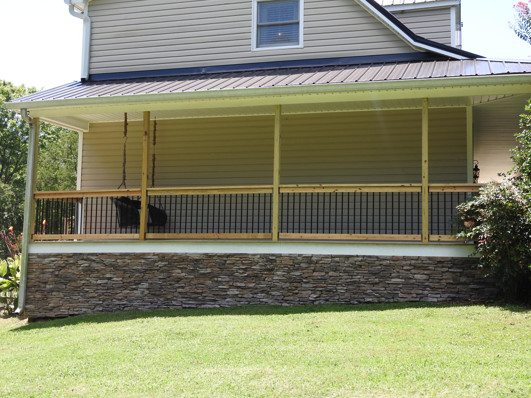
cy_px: 199
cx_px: 266
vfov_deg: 32.2
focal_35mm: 45
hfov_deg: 42.1
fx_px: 690
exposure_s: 1/250
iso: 100
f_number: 4
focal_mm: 8.1
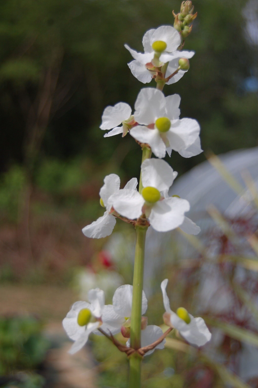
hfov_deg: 21.6
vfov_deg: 31.9
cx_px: 132
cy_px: 192
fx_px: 677
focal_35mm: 63
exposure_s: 1/1600
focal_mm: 40
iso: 200
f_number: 5
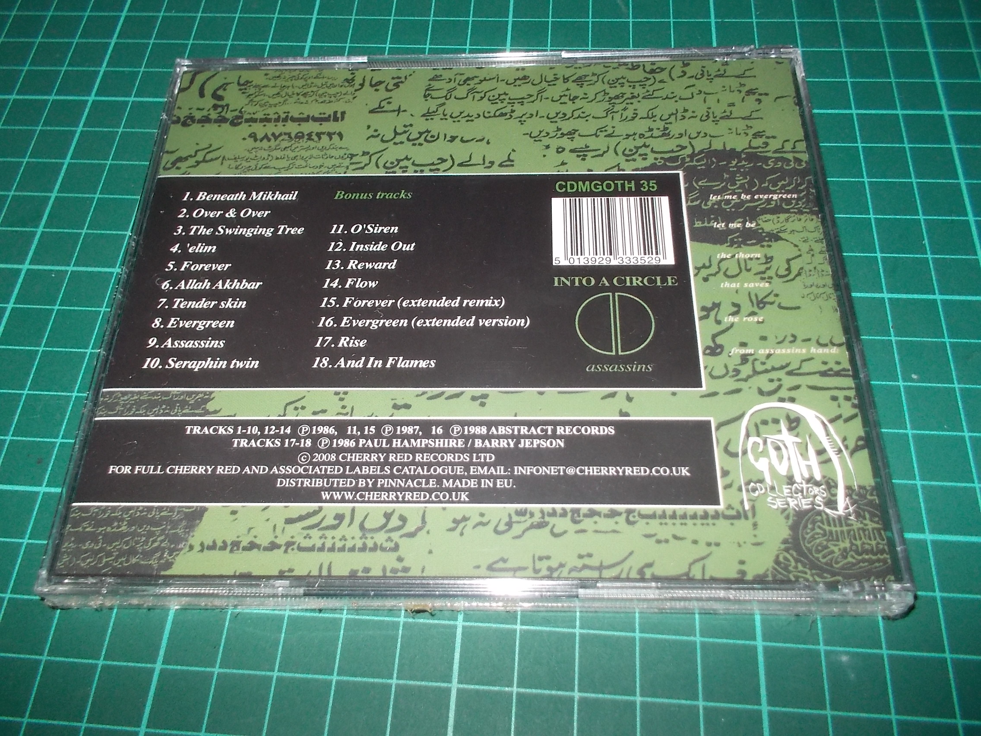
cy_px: 368
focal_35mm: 29
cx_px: 490
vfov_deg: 48.2
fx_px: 822
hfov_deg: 61.7
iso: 200
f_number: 3.3
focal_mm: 4.1
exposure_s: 1/30
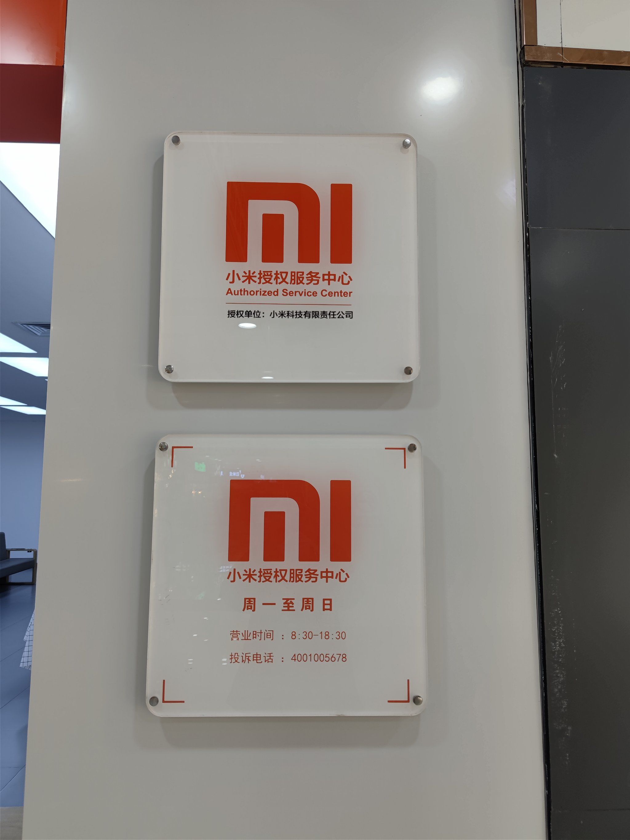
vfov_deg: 69.4
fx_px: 607
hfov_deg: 54.9
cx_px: 315
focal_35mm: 25
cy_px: 420
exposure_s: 1/100
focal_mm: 6.78
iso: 63
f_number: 1.85
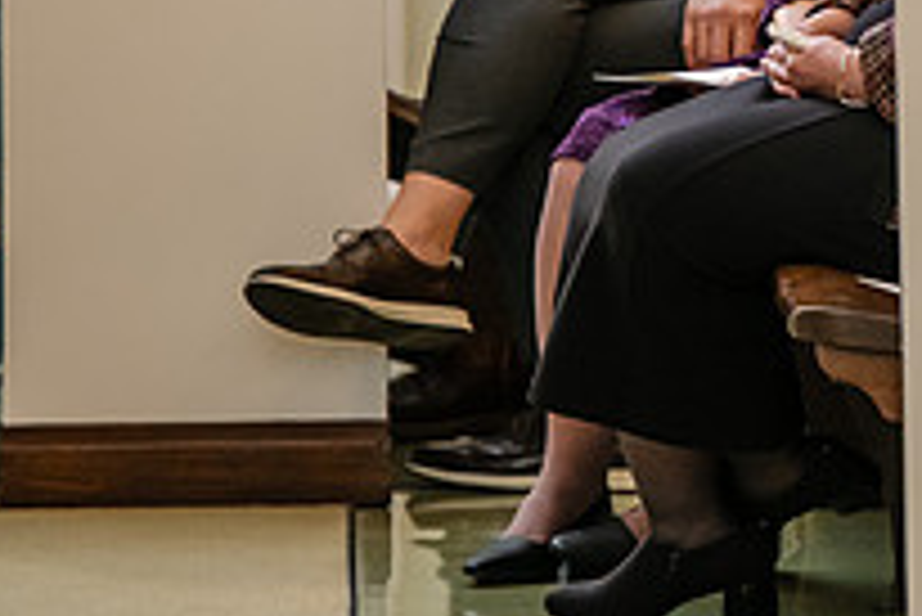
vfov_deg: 3.0
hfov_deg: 4.5
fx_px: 11610
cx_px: 1025
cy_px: -20
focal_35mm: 453
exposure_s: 1/200
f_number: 3.5
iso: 1250
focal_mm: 160
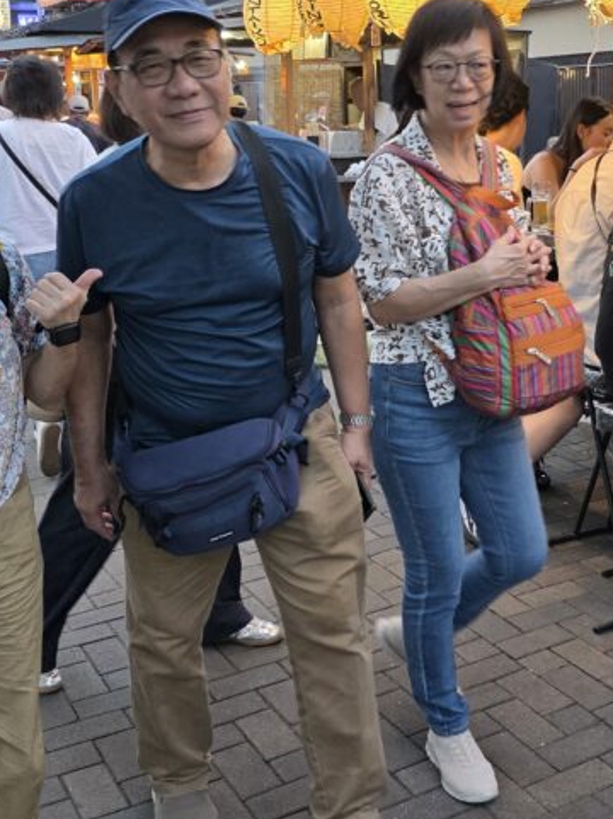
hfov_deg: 29.4
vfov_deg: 38.9
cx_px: 412
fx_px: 1159
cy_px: 354
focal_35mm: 49
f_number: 1.7
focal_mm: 6.3
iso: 160
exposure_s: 1/60
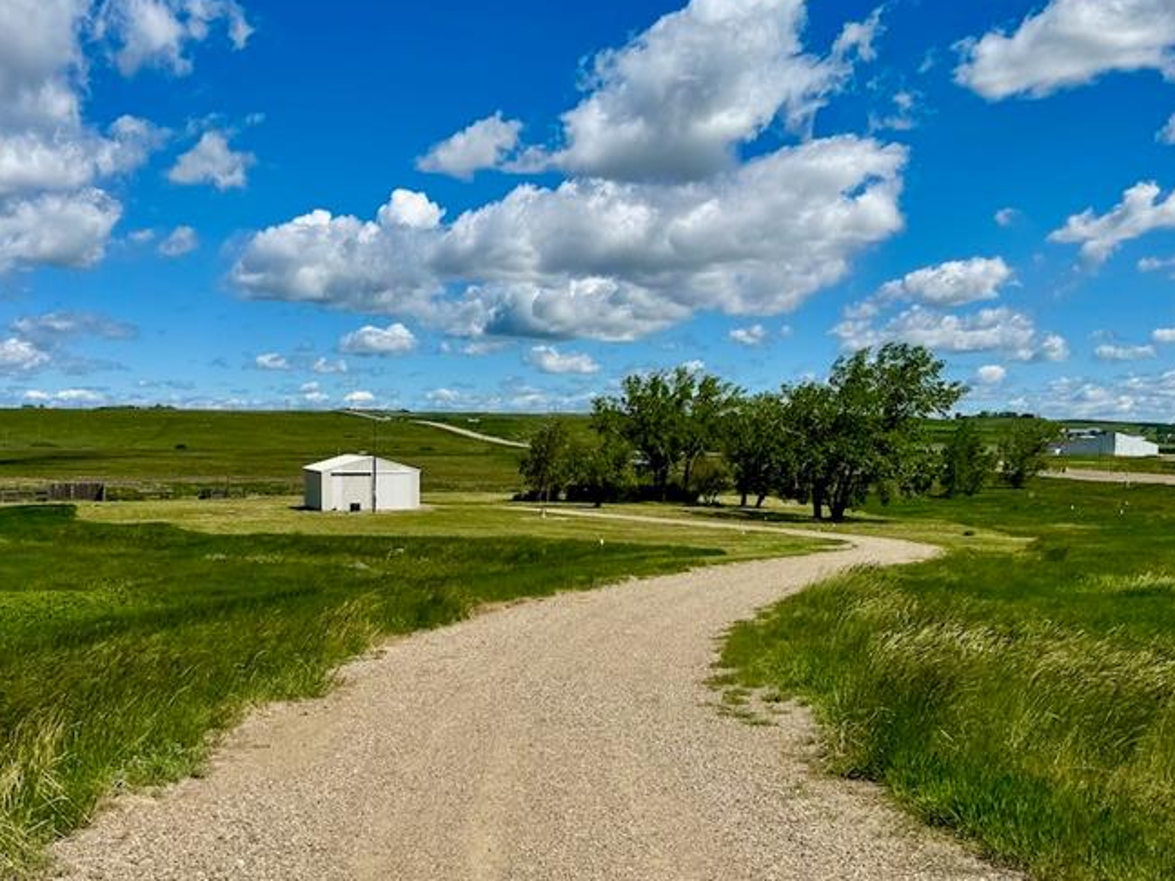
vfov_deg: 37.6
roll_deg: +0.0
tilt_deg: -3.7
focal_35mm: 38
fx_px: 1290
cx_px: 518
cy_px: 505
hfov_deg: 48.9
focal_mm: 6.76
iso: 80
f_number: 1.78
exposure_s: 1/9009
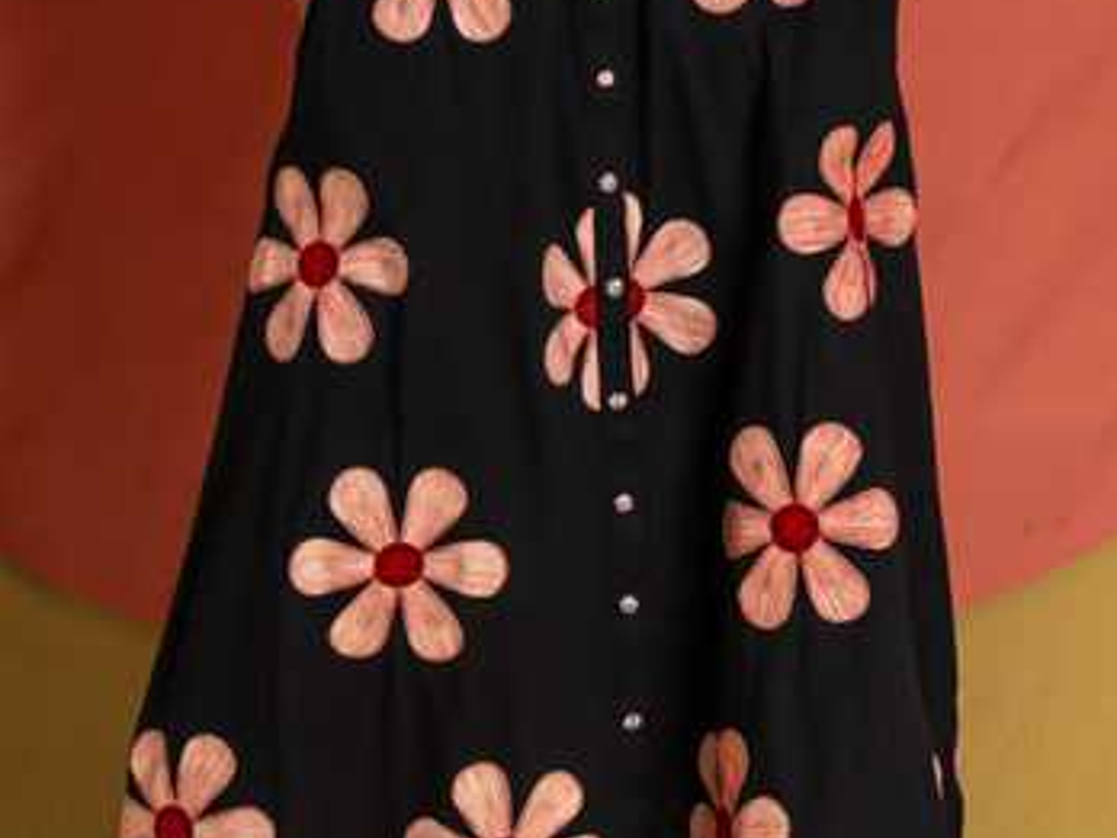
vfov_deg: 23.9
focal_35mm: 61
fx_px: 1968
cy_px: 538
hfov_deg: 31.7
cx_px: 558
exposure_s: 1/125
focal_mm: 42
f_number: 2.8
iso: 640
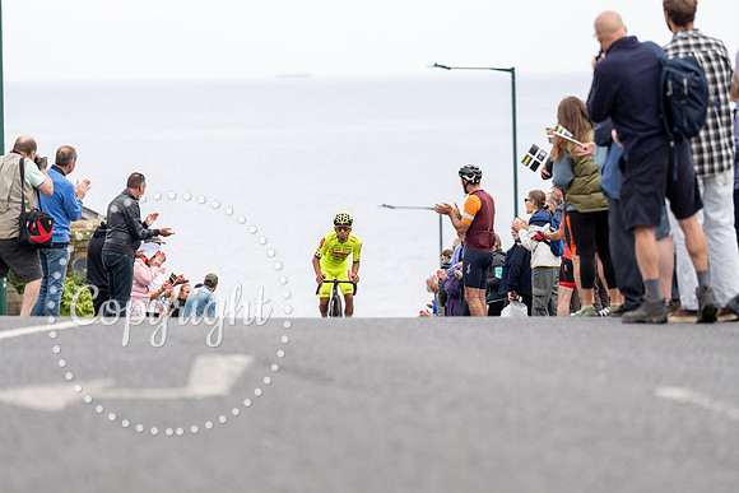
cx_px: 370
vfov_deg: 7.6
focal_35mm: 181
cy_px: 246
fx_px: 3712
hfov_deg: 11.4
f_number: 3.5
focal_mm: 180
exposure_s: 1/1000
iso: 320
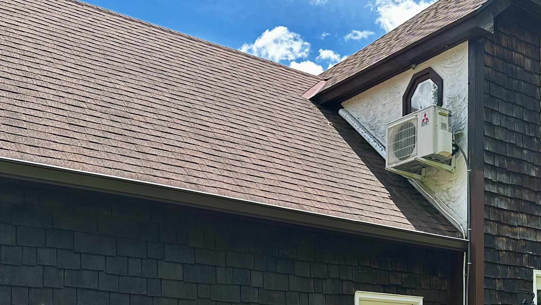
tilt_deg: +2.6
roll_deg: +0.5
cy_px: 335
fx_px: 717
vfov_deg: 22.6
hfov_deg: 40.3
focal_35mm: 50
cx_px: 396
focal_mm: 6.86
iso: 80
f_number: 1.78
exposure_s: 1/1393
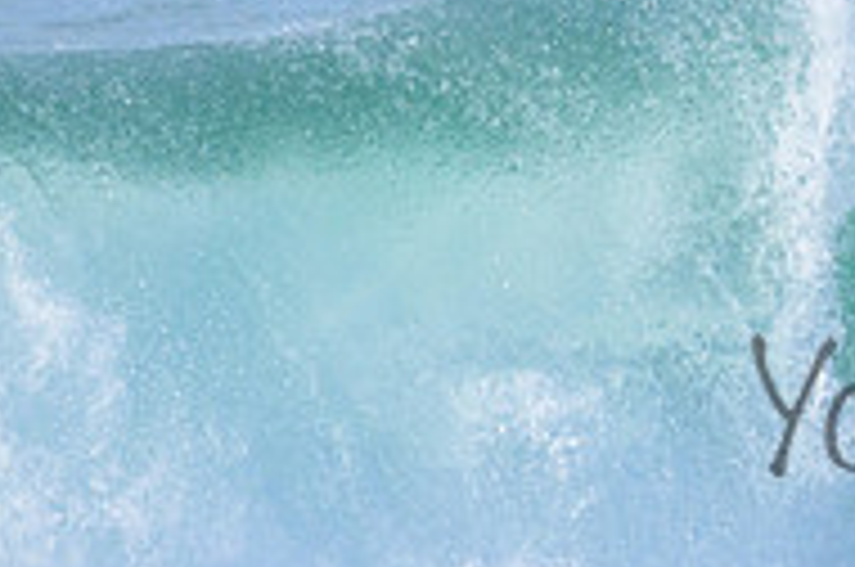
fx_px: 57994
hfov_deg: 0.8
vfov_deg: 0.6
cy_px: 367
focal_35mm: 2446
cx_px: 1215
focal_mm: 800
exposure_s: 1/2000
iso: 1800
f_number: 11
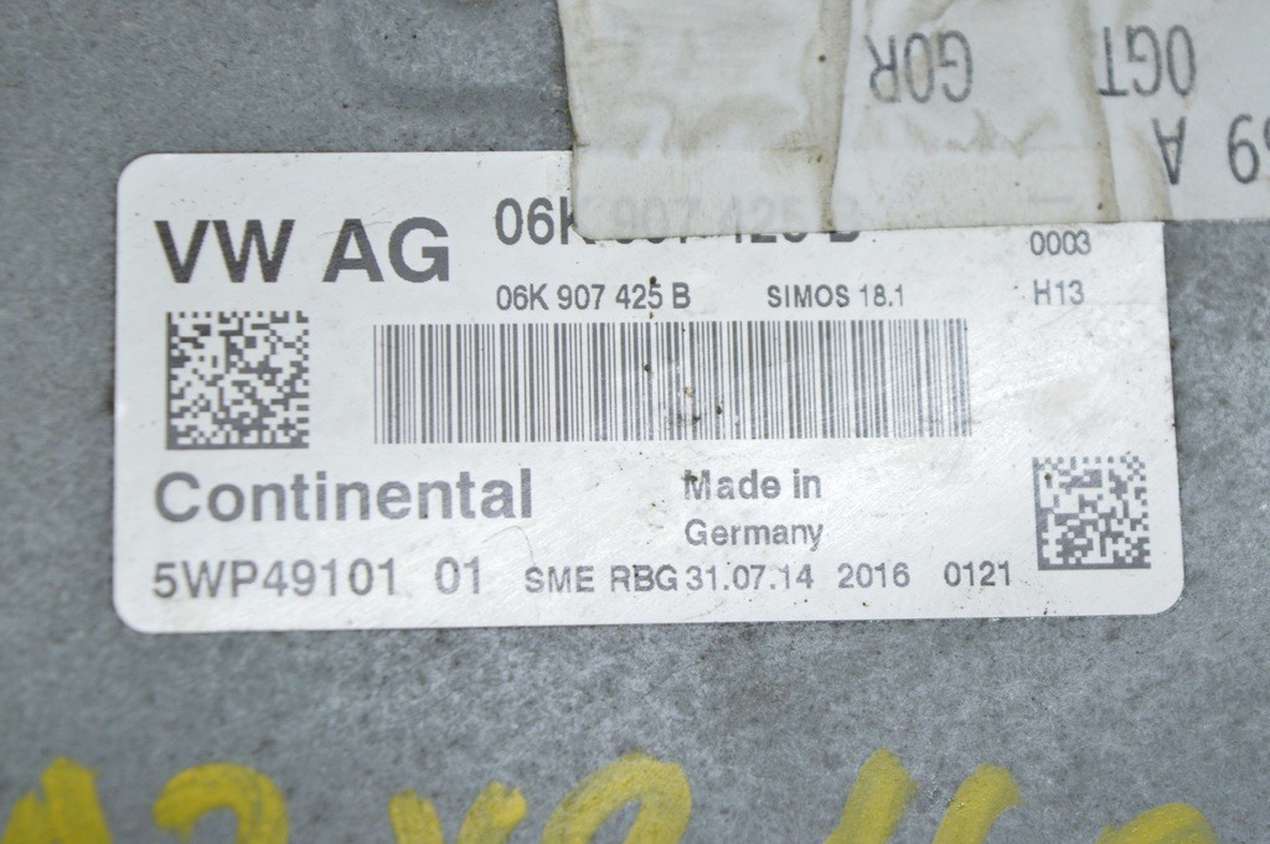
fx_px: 2908
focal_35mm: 82
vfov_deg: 16.5
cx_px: 635
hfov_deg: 24.6
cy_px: 422
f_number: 5.6
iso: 400
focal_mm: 55
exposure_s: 1/40
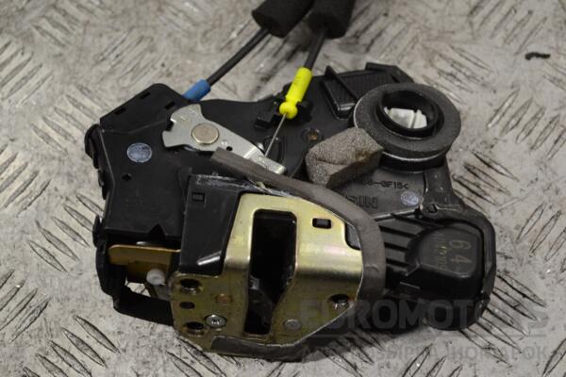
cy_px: 188
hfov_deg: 33.4
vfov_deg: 22.6
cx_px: 283
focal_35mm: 60
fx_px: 943
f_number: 5.3
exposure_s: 1/30
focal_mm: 40
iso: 125
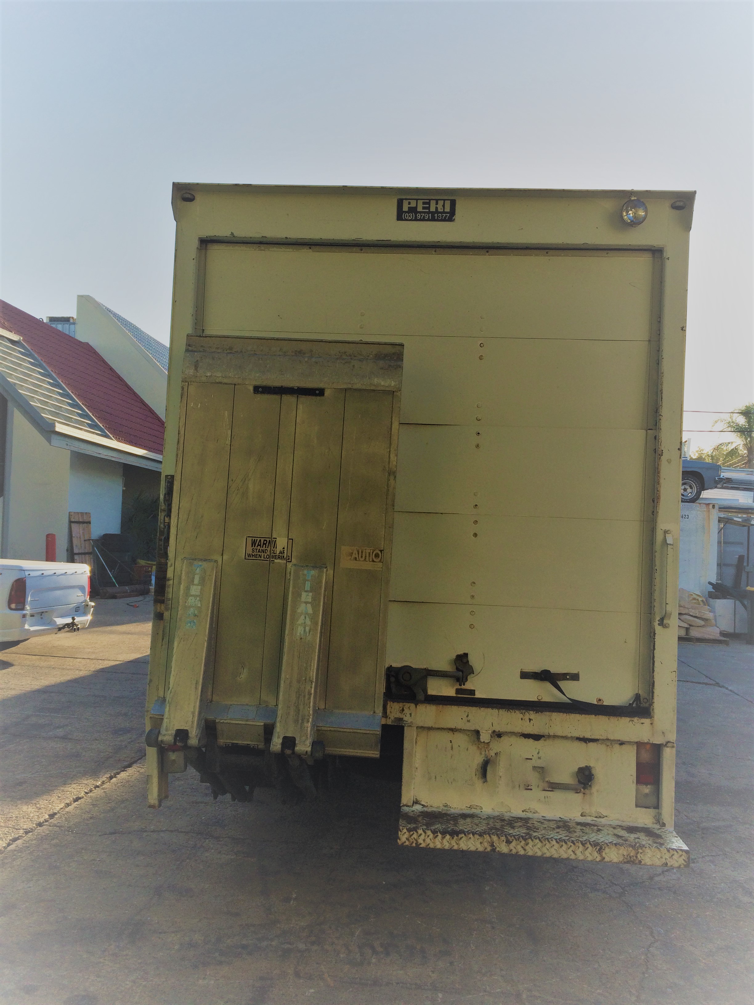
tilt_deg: +2.3
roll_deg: +0.7
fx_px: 842
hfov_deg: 48.2
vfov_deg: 61.7
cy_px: 502
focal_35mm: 29
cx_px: 377
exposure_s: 1/977
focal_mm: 4.15
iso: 32
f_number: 2.2
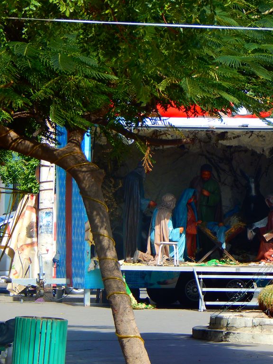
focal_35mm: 277
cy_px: 182
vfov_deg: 7.1
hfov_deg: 5.4
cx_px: 243
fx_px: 2912
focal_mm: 37.1
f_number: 5.4
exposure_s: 1/400
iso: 125
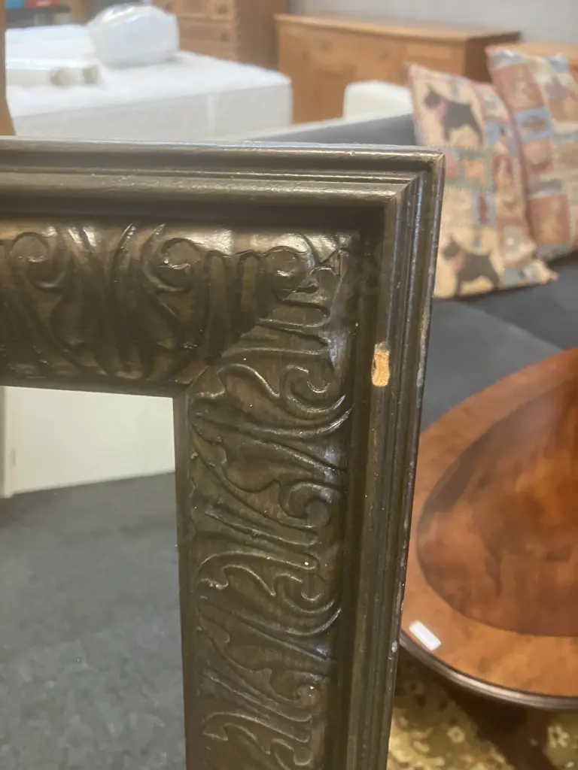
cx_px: 289
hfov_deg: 49.7
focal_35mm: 28
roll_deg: +1.6
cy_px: 385
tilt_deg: -33.0
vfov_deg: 63.4
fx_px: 623
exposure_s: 1/25
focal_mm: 3.99
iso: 320
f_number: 1.8
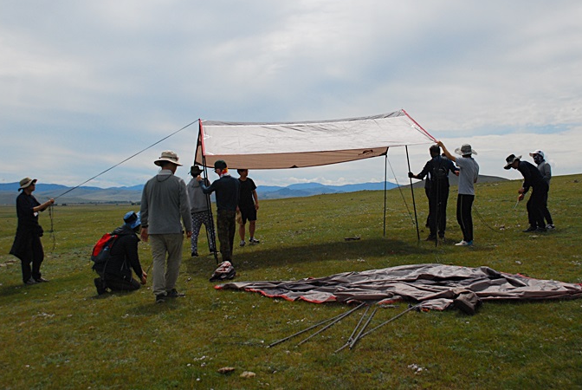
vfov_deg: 27.0
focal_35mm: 50
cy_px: 159
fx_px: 809
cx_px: 321
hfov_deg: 39.5
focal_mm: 28
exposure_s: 1/4000
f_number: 5.6
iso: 400
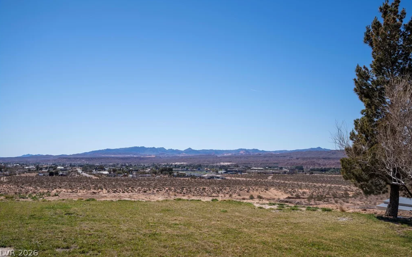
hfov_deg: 48.1
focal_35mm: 41
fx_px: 461
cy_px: 121
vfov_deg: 31.2
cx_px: 205
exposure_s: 1/1600
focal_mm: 40.1
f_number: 5
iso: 100
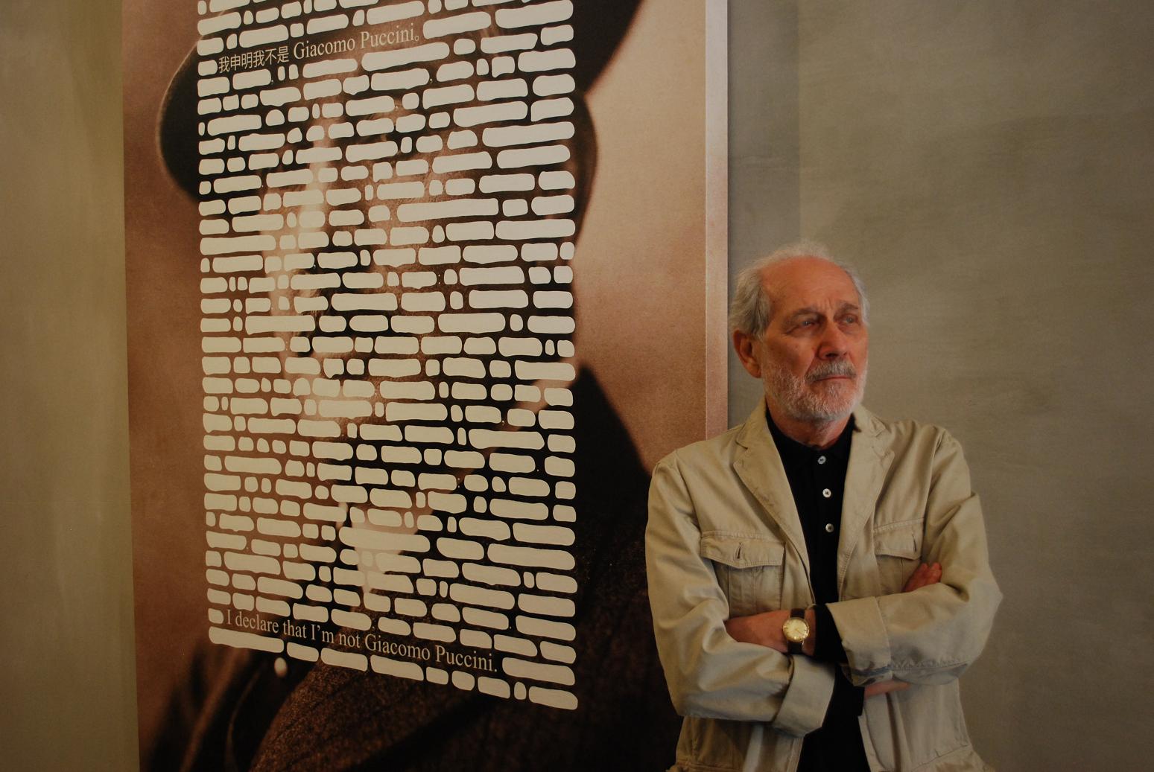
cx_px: 577
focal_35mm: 42
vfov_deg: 32.0
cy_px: 386
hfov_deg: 46.3
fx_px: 1348
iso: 640
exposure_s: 1/30
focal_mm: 28
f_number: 4.5
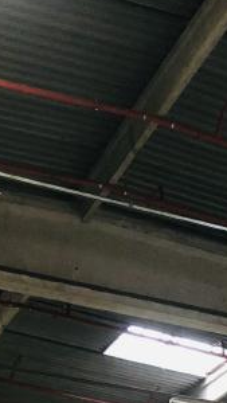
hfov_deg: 8.4
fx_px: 1390
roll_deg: -0.5
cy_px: 583
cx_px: 588
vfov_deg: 15.4
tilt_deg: +10.5
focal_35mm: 130
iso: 100
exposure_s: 1/15
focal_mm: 3.99
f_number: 1.8
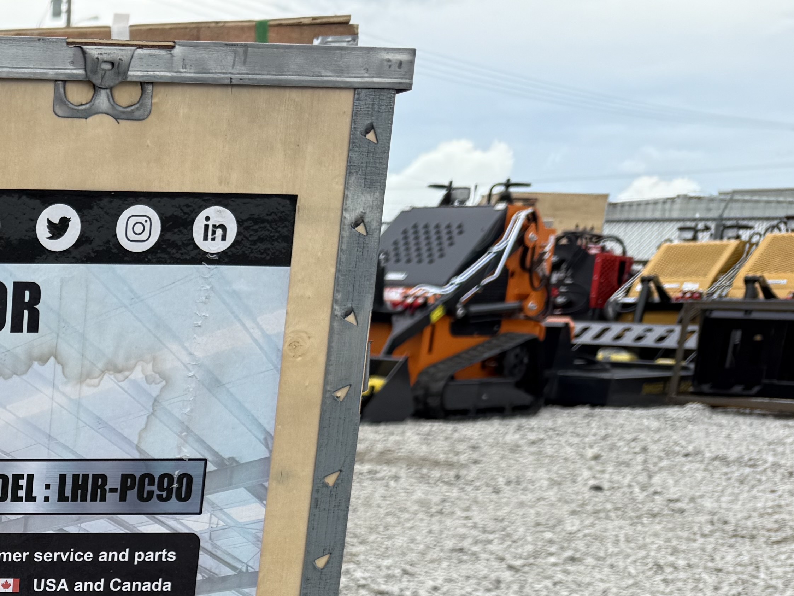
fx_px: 1399
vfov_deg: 22.4
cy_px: 689
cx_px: -212
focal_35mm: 61
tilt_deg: -14.6
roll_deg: -2.4
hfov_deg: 27.1
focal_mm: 6.76
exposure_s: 1/2299
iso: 80
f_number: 1.78
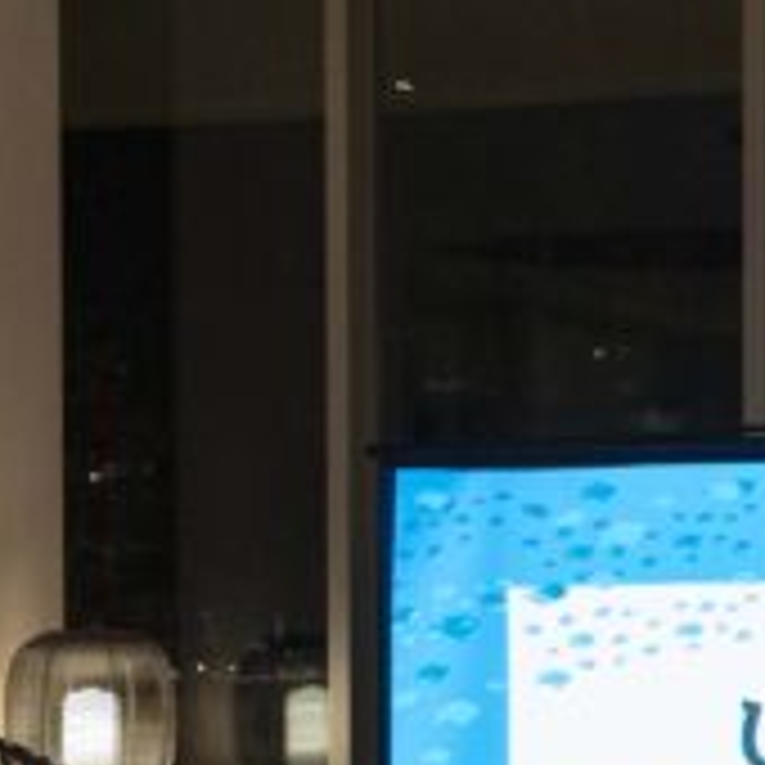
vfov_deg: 9.6
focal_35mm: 179
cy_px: 925
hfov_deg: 9.7
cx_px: 630
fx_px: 4476
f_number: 5
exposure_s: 1/160
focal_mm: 35
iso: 5000
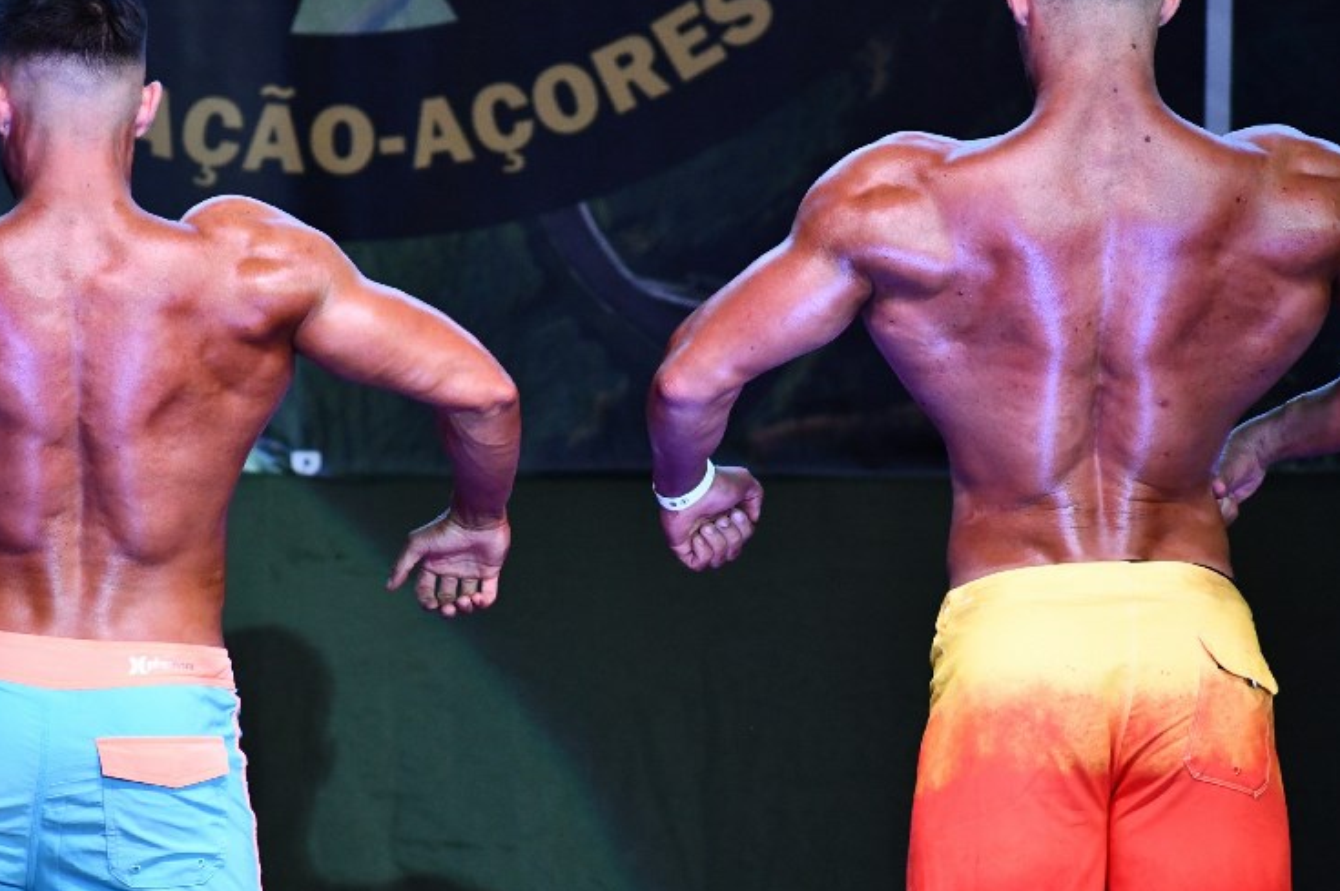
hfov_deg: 5.1
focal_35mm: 407
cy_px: 383
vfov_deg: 3.4
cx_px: 578
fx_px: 15139
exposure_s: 1/250
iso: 3200
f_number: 5.3
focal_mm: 195
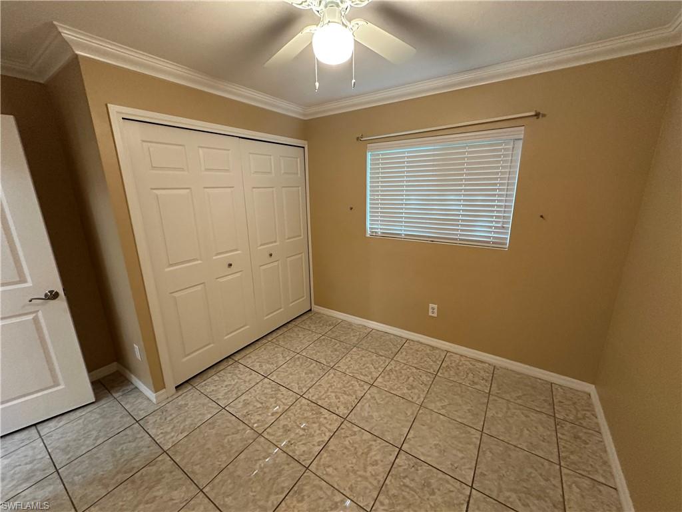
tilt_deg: -14.4
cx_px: 341
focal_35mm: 14
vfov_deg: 85.7
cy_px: 256
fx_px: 276
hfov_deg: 102.1
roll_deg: +0.2
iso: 400
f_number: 2.2
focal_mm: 2.22
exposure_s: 1/60
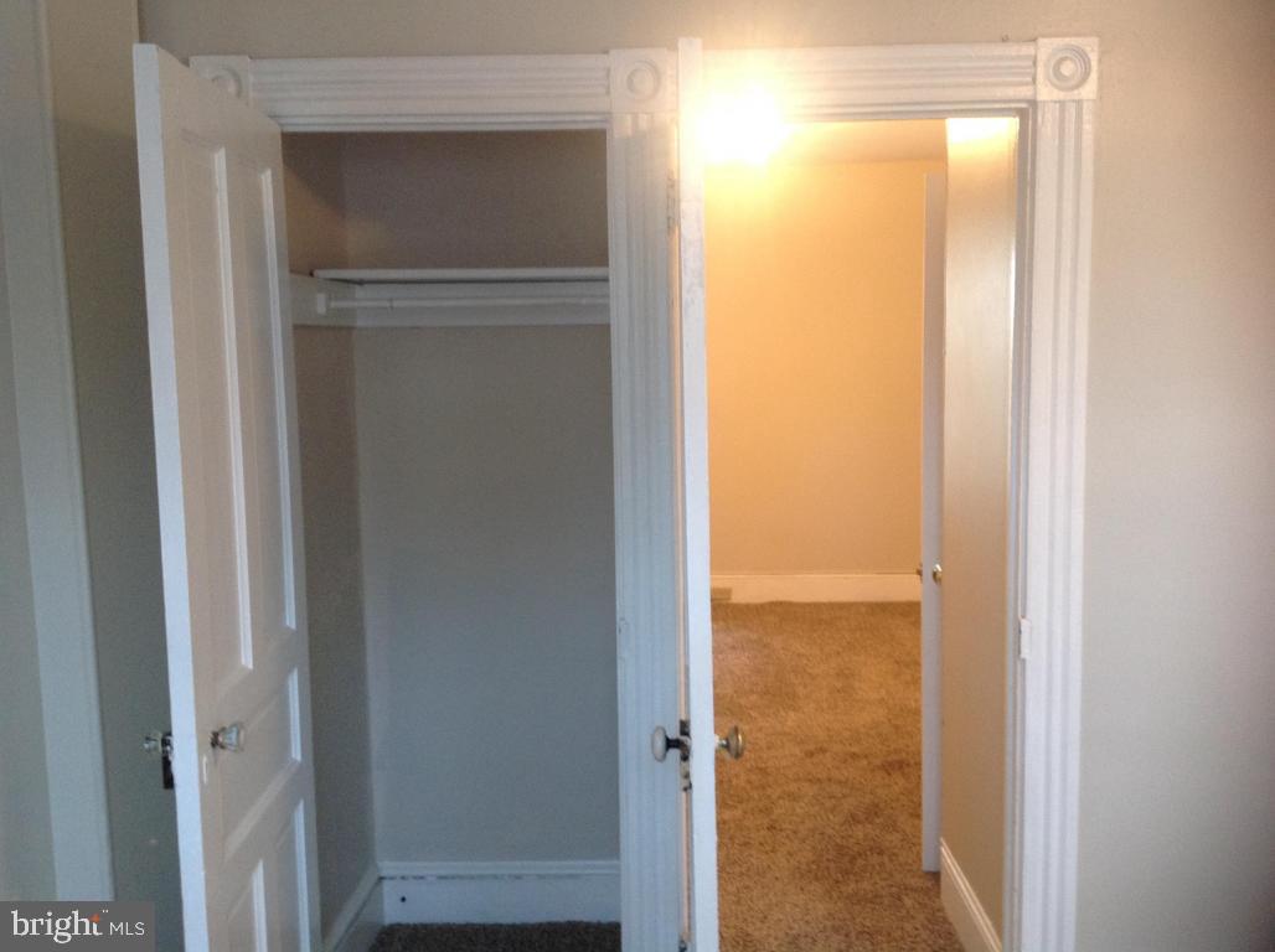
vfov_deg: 40.6
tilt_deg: -5.6
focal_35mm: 35
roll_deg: +0.9
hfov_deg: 52.7
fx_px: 1287
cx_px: 638
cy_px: 476
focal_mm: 4.28
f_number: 2.4
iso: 125
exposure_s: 1/15
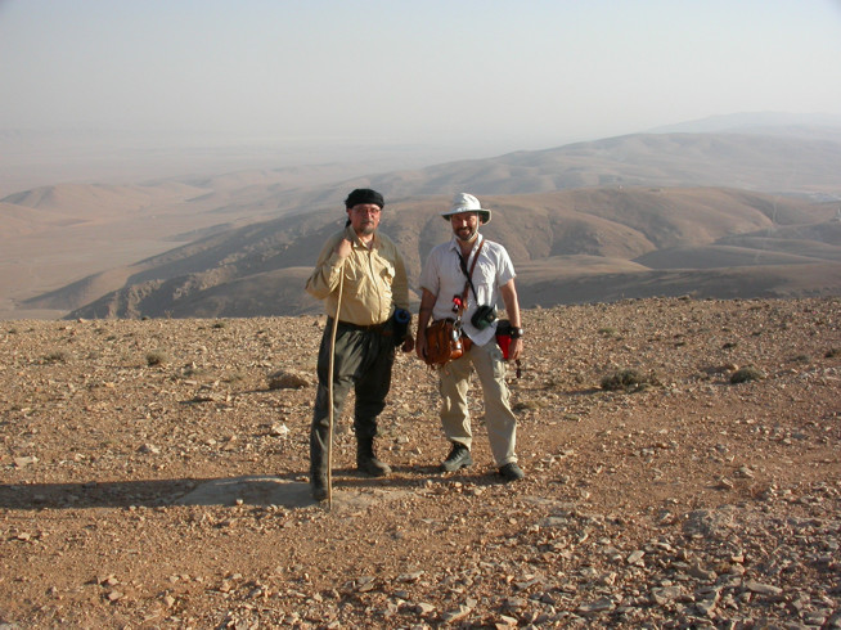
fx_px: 923
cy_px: 315
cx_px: 420
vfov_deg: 37.7
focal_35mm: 38
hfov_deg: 49.0
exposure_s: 1/264
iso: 100
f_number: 7.5
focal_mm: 7.85
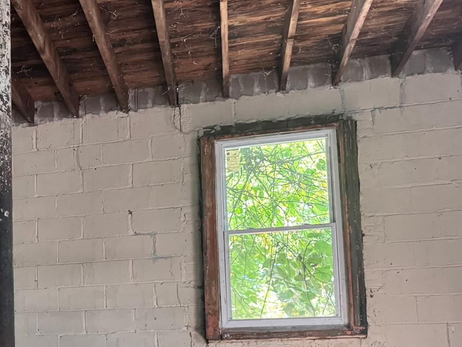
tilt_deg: +5.4
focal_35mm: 54
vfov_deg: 26.2
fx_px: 721
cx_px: -27
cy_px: 309
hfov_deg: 32.0
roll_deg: -0.1
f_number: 1.78
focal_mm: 6.76
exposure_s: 1/60
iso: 800
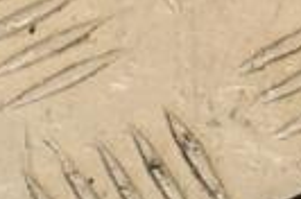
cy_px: 412
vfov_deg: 3.8
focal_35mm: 353
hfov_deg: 5.8
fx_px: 2944
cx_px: -129
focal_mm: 52
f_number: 10
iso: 800
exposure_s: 1/200
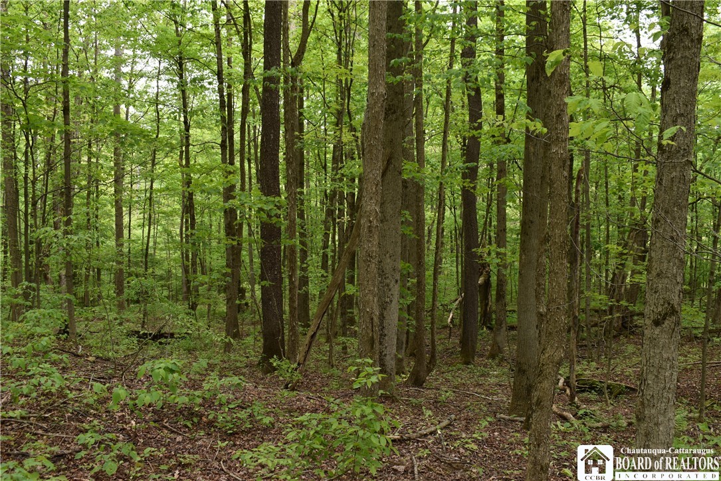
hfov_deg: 53.1
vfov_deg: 36.9
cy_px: 240
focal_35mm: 36
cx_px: 360
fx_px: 721
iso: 400
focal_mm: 24
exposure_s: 1/160
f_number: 6.3
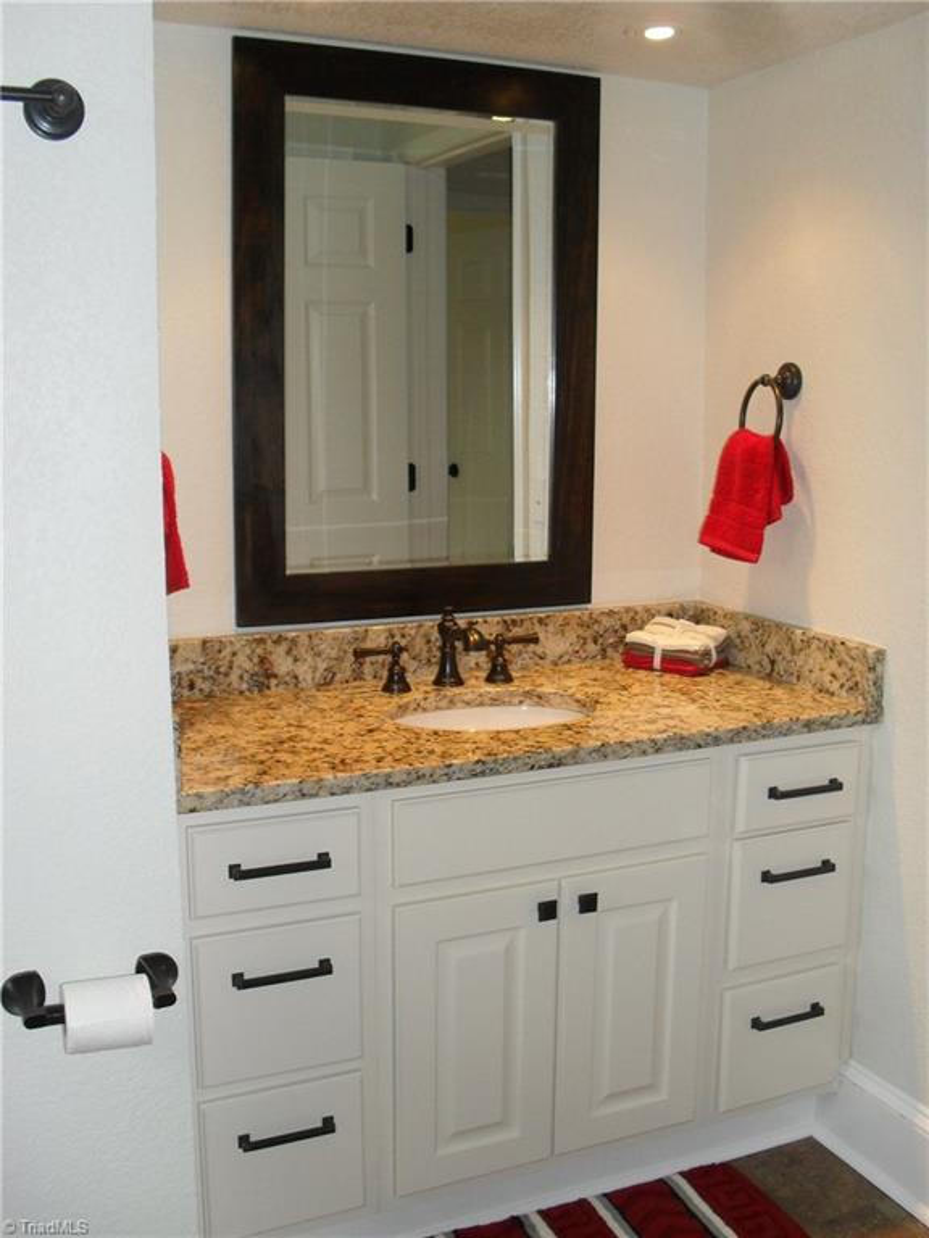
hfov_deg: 40.7
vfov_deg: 52.6
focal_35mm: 35
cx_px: 464
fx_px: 1252
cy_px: 619
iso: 200
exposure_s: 1/45
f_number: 3.2
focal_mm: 6.3
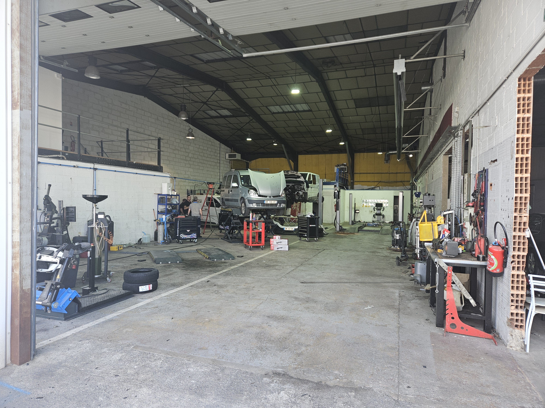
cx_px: 272
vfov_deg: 58.9
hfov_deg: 73.9
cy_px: 204
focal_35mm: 23
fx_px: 362
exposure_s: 1/180
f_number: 1.8
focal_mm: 5.4
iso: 50
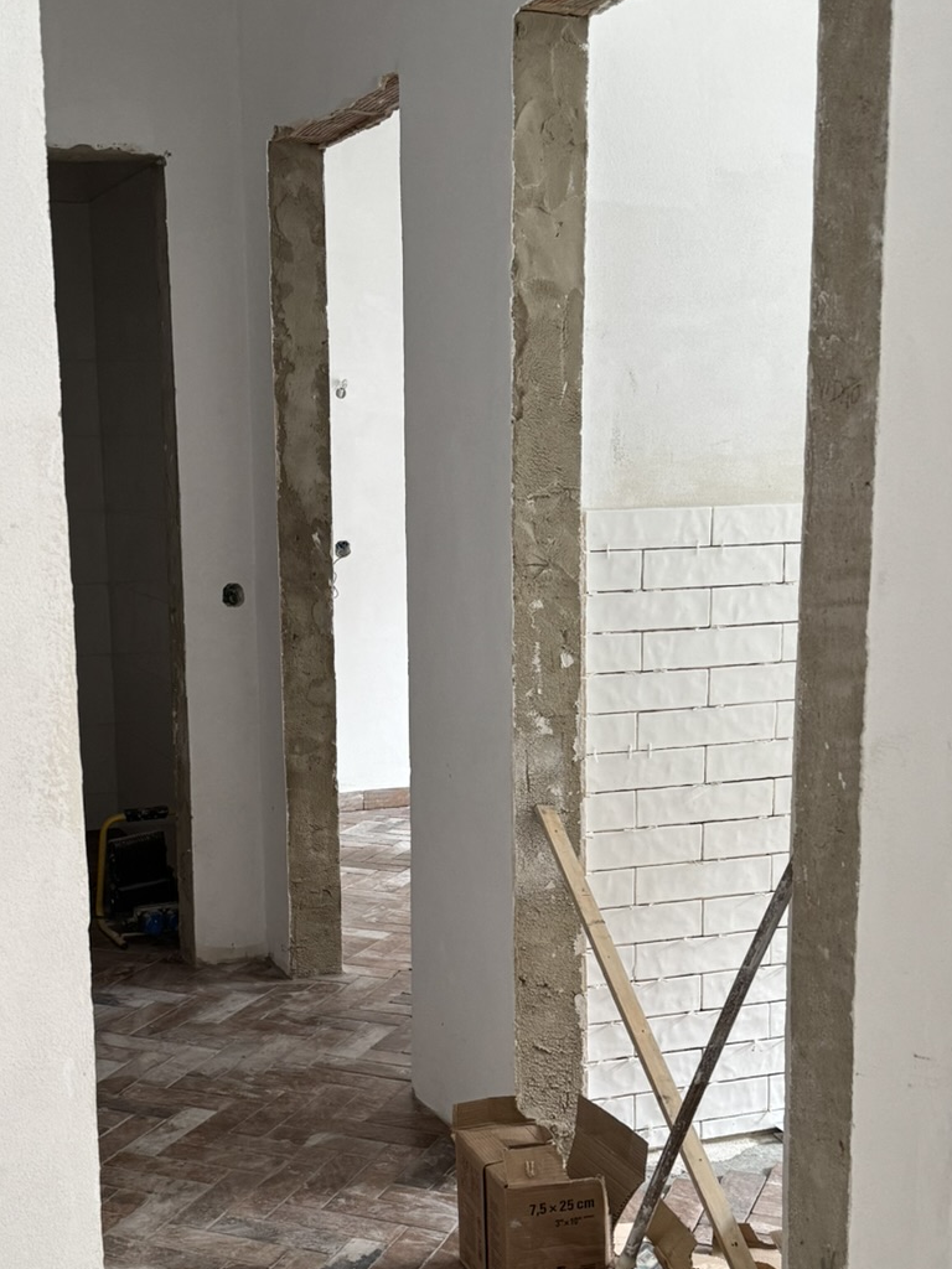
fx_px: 1760
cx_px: 376
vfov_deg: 39.4
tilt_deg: -11.0
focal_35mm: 48
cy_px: 782
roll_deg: +1.1
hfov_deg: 30.2
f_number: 1.78
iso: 320
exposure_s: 1/60
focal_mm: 6.76
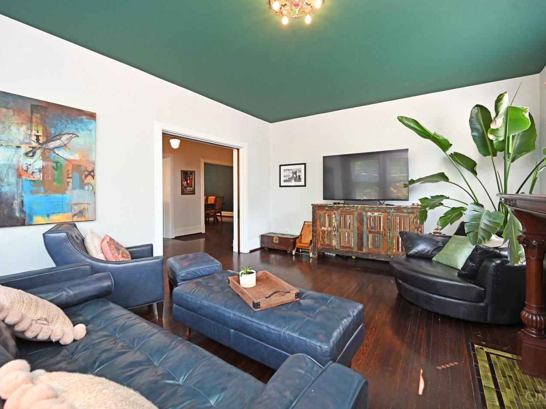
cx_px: 267
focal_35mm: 16
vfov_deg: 78.0
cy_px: 195
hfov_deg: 94.5
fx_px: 252
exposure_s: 1/60
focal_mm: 14
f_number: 4
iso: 400
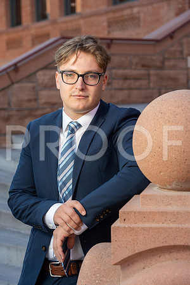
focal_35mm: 78
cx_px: 95
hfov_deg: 17.5
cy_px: 142
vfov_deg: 26.0
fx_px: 617
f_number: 5.6
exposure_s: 1/200
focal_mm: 78
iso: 200
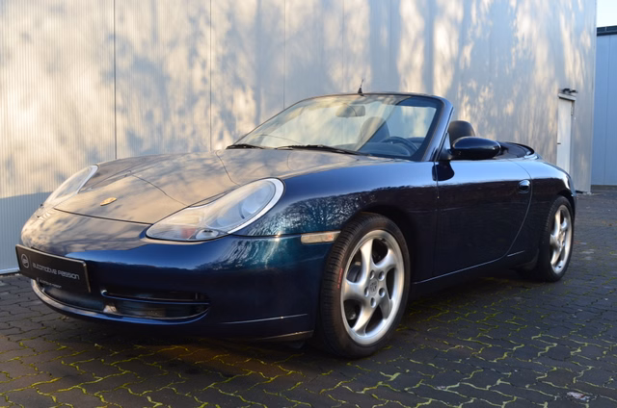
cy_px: 204
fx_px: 616
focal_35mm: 36
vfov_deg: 36.7
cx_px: 308
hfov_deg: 53.2
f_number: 10
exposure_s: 1/60
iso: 400
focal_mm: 24
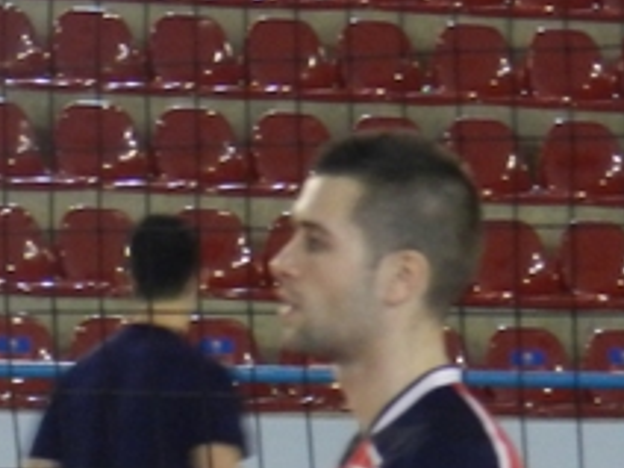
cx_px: -312
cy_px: 806
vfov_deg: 3.1
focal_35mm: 482
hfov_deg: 4.1
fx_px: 8689
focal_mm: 17.7
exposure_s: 1/30
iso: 360
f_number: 4.6
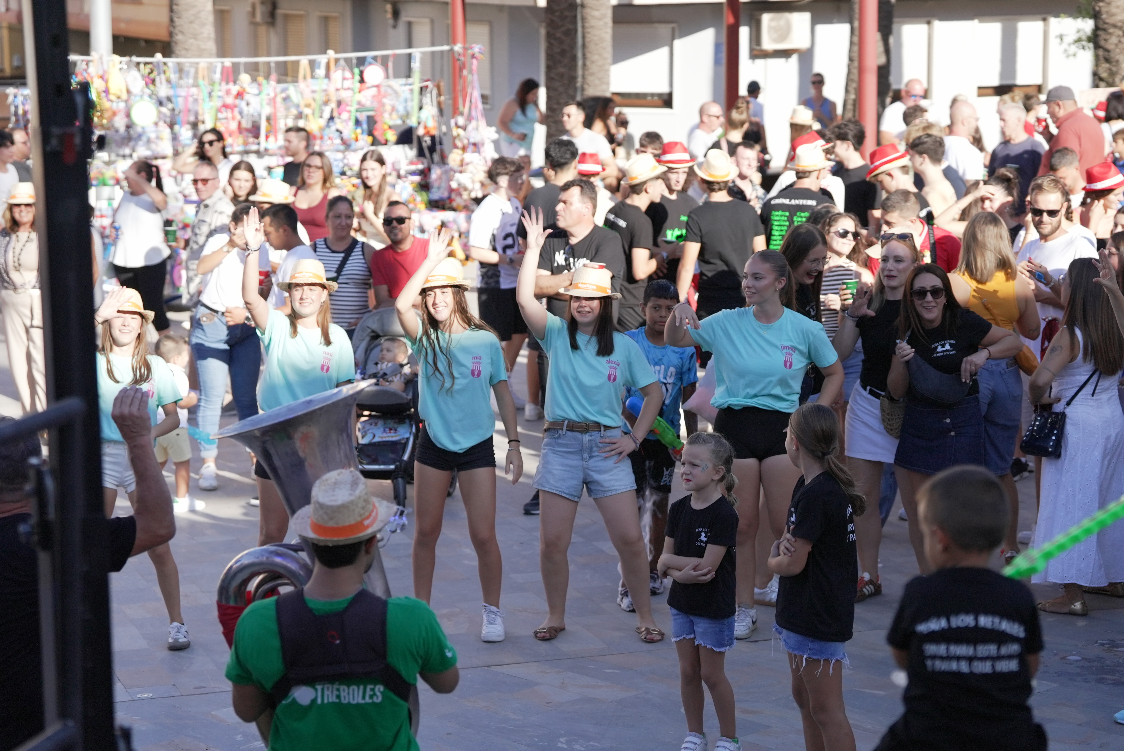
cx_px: 562
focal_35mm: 85
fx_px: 2655
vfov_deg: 16.1
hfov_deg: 23.9
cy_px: 376
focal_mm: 85
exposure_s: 1/6400
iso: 1600
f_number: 3.5
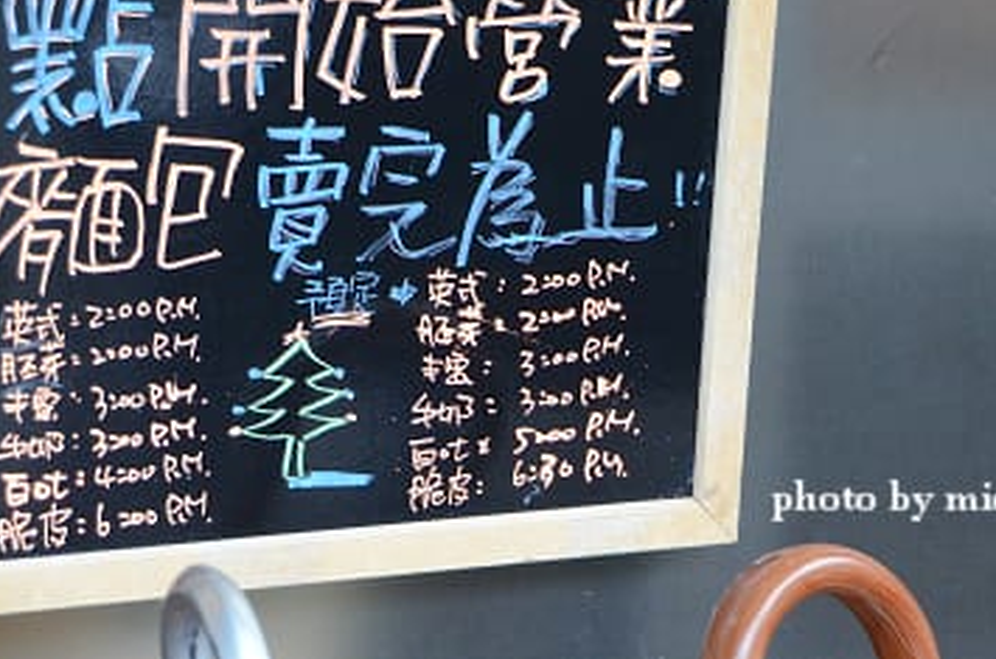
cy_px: 143
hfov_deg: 13.4
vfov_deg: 8.9
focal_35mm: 154
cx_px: 356
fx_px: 4245
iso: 3200
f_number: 5
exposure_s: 1/320
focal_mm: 65
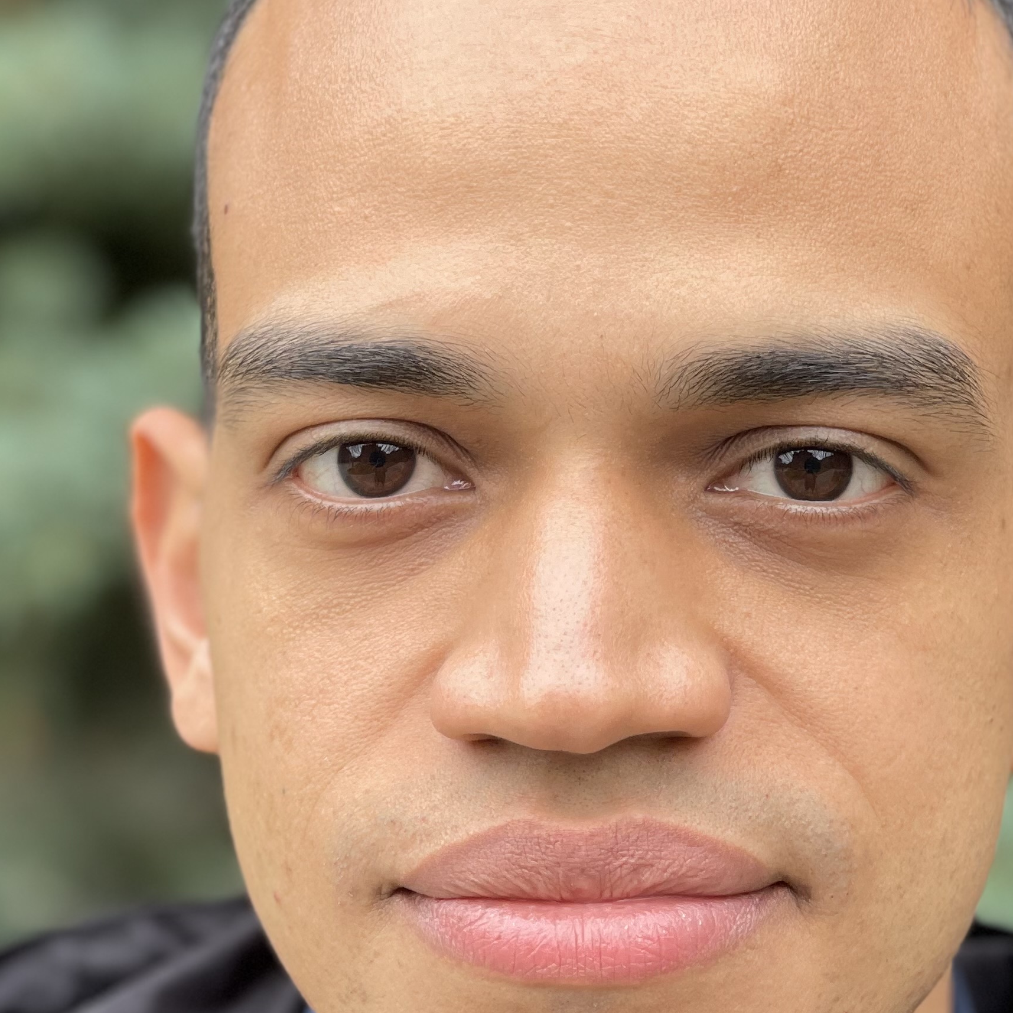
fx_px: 4403
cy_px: 736
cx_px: 636
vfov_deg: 13.1
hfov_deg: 13.1
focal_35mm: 133
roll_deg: -0.7
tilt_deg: -8.5
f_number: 2.2
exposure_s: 1/121
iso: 32
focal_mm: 7.5
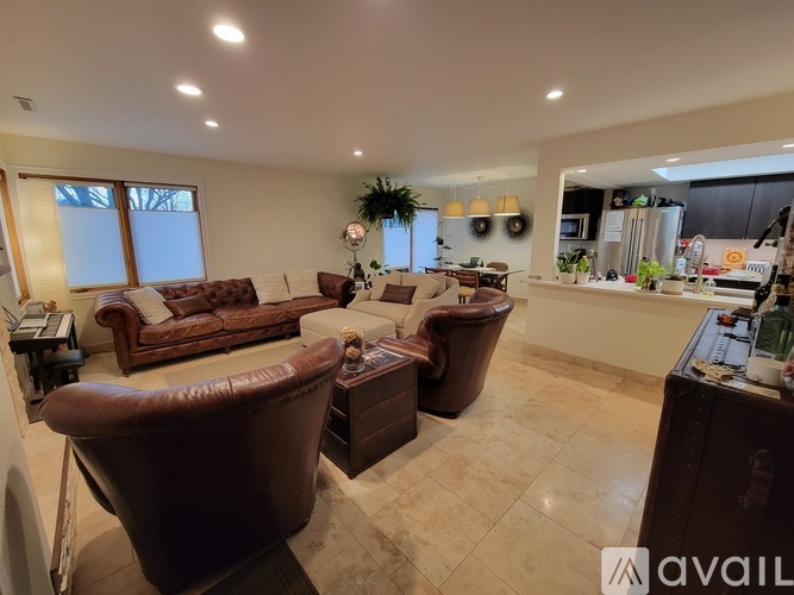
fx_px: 298
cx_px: 397
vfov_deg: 89.9
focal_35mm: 13
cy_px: 298
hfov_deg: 106.2
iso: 200
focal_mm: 2.2
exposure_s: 1/60
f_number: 2.2
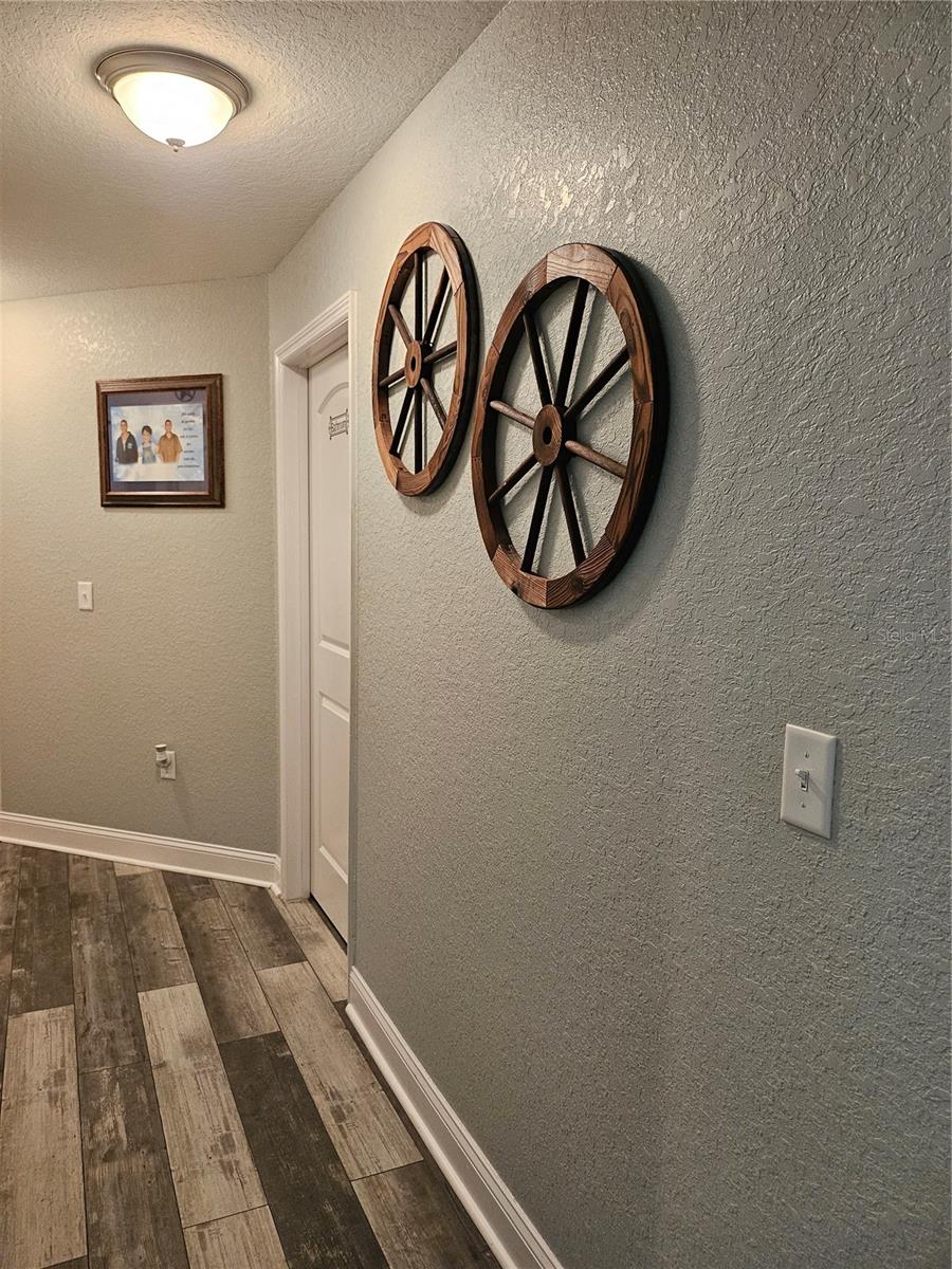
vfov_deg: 71.6
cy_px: 634
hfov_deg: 56.8
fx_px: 880
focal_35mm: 24
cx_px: 476
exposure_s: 1/120
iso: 500
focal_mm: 5
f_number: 1.8
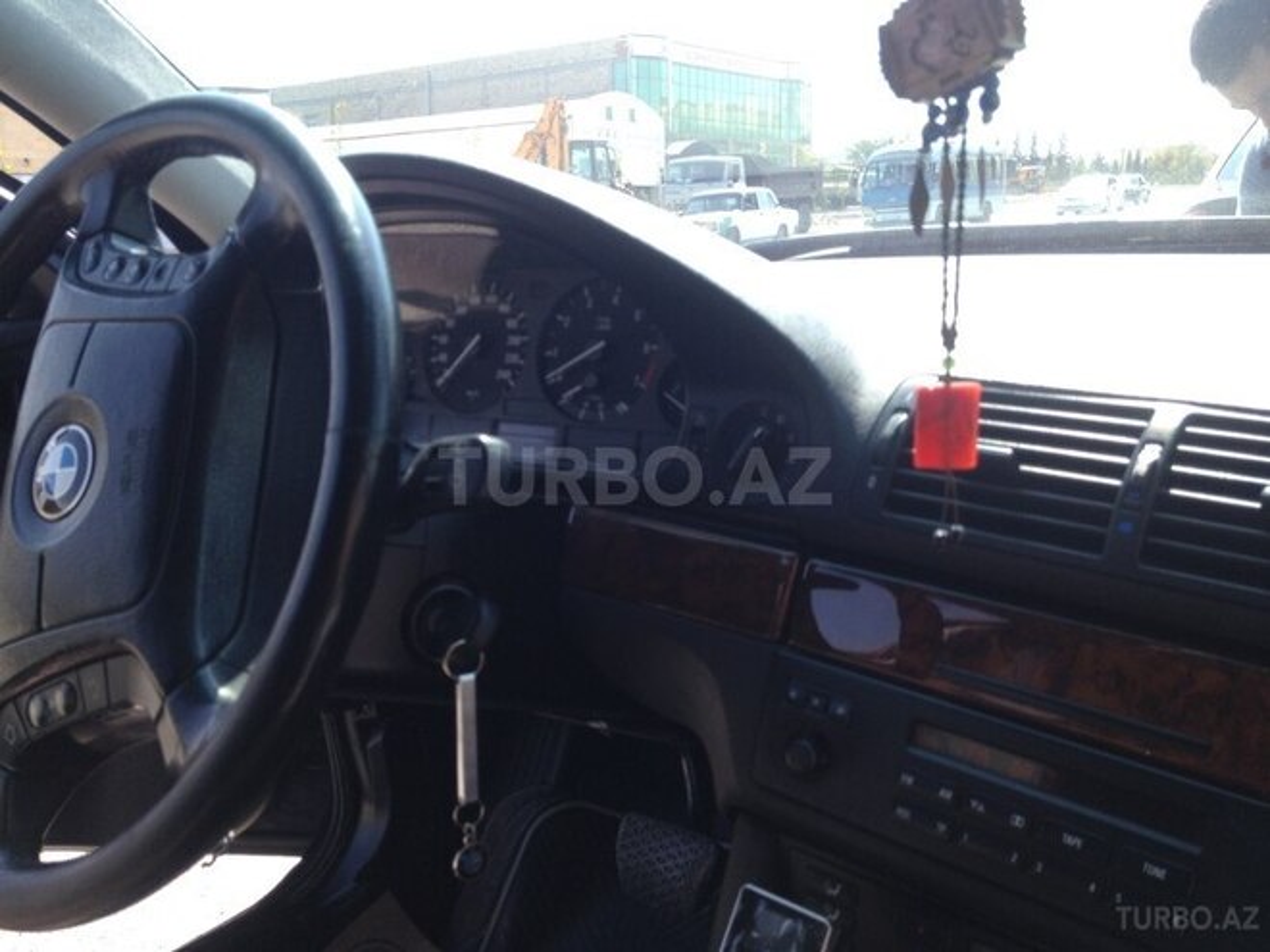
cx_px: 635
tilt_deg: -15.4
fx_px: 1284
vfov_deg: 40.7
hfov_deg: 52.6
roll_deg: +0.1
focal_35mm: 35
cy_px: 476
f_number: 2.4
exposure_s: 1/373
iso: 50
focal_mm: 4.28
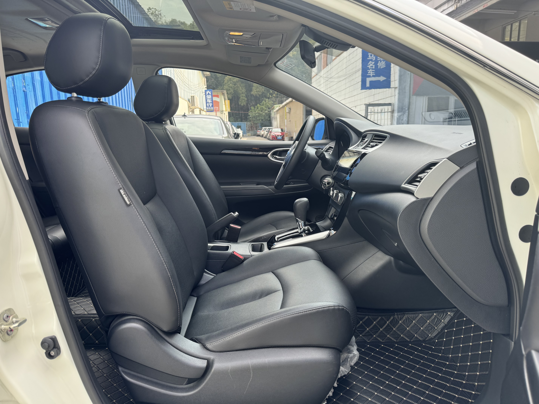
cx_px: 270
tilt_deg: -10.6
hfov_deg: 71.6
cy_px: 202
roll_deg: +1.2
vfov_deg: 56.8
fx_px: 374
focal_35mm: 24
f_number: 1.78
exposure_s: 1/352
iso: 80
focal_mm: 6.86
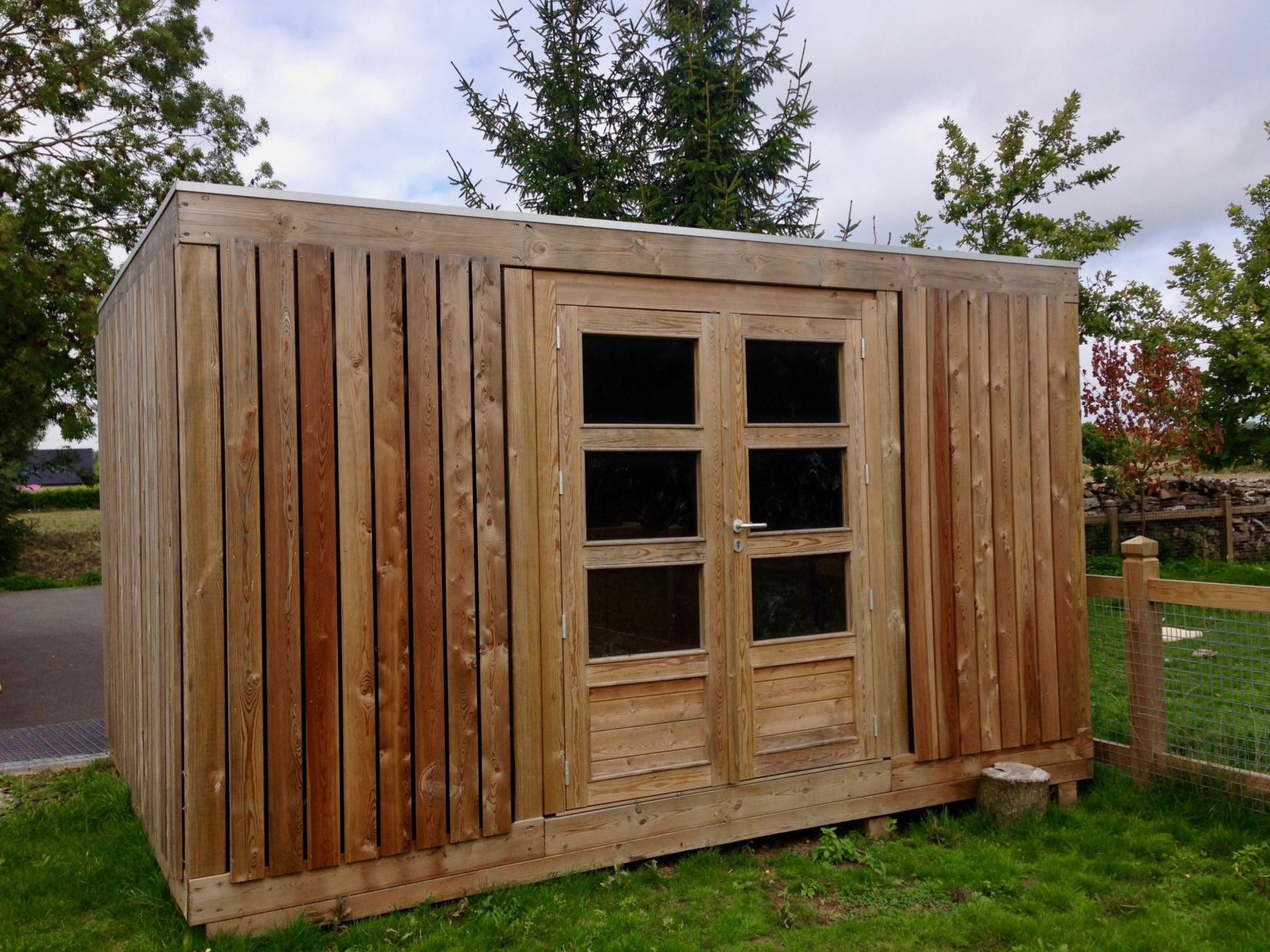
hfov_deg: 53.9
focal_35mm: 34
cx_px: 649
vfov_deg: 41.8
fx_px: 1247
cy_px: 476
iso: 50
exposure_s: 1/1043
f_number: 2.4
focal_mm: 4.12
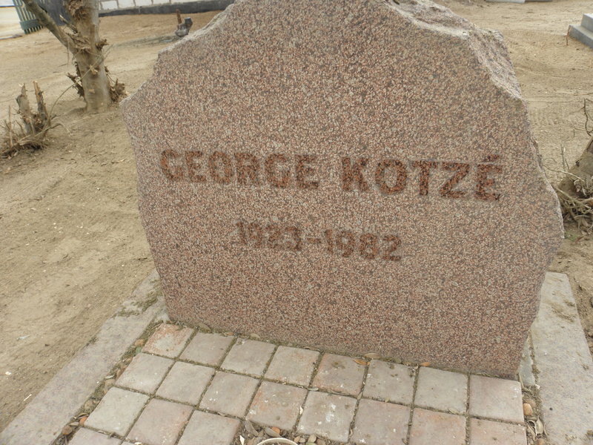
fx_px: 445
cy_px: 222
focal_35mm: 26
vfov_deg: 53.1
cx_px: 296
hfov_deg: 67.3
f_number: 5.6
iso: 64
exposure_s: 1/60
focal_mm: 4.6
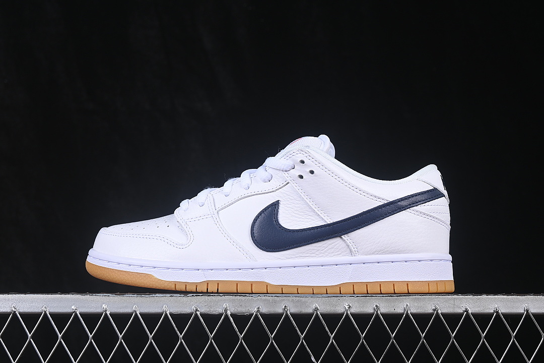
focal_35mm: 75
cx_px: 272
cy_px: 182
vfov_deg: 18.2
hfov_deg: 27.0
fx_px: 1133
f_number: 8
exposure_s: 1/80
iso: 160
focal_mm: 50
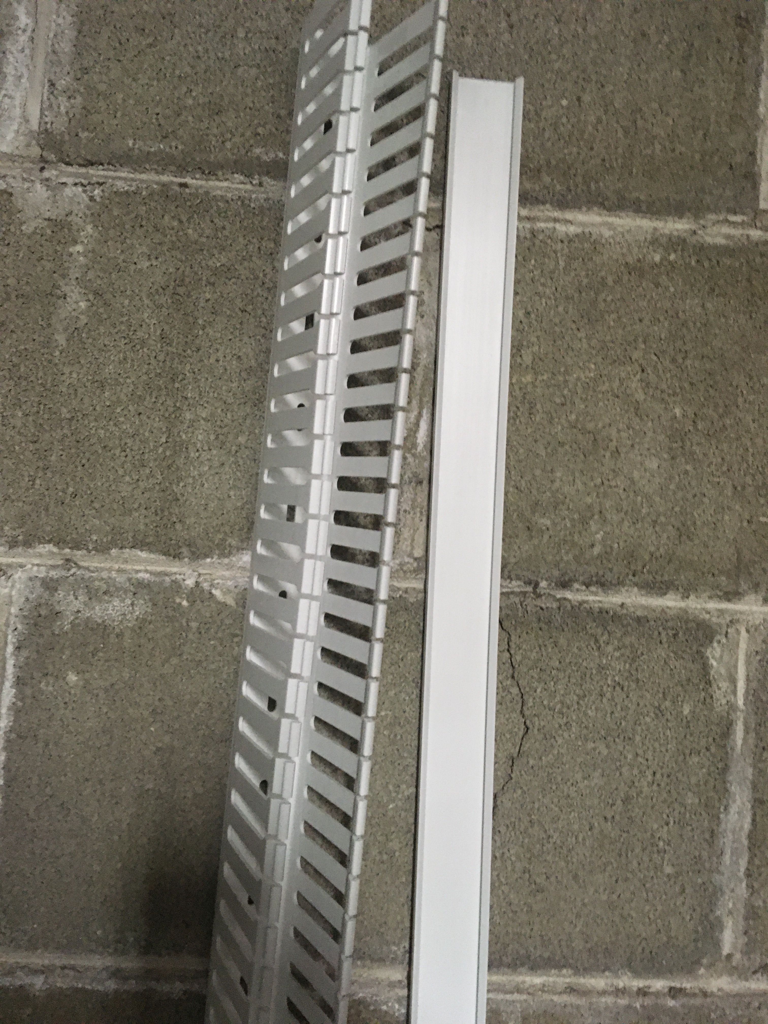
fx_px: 858
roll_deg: -3.3
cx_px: 384
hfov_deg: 48.2
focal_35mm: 29
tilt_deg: +0.8
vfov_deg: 61.7
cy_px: 512
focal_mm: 4.15
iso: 200
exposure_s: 1/20
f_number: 2.2
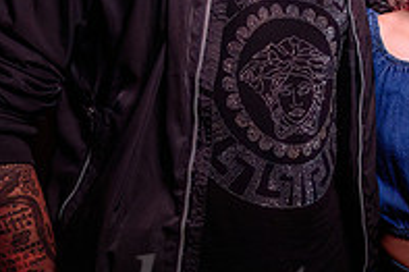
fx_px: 908
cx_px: 479
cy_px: 25
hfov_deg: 23.4
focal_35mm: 80
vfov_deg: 16.8
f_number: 3.2
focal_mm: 24
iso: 800
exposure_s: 1/100
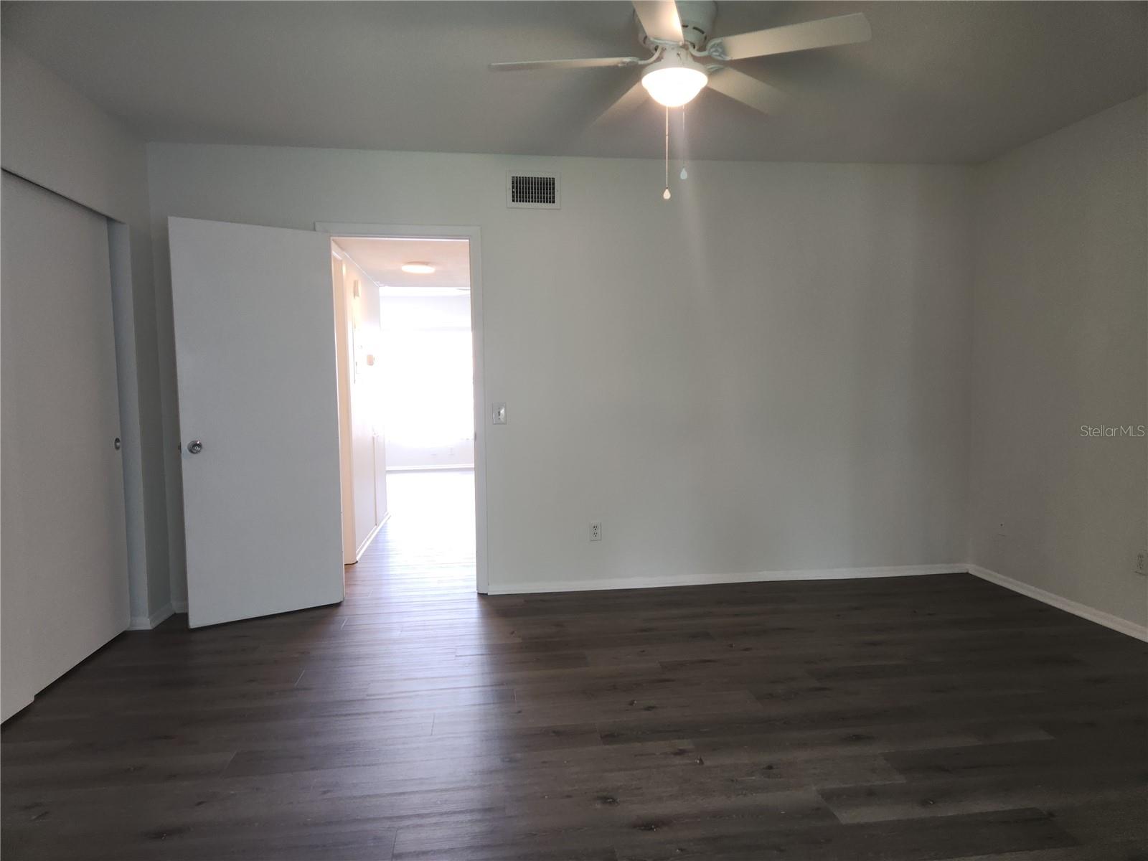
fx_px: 763
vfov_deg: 58.9
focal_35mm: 23
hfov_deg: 73.9
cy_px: 430
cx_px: 574
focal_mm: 5.4
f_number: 1.8
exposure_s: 1/120
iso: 200
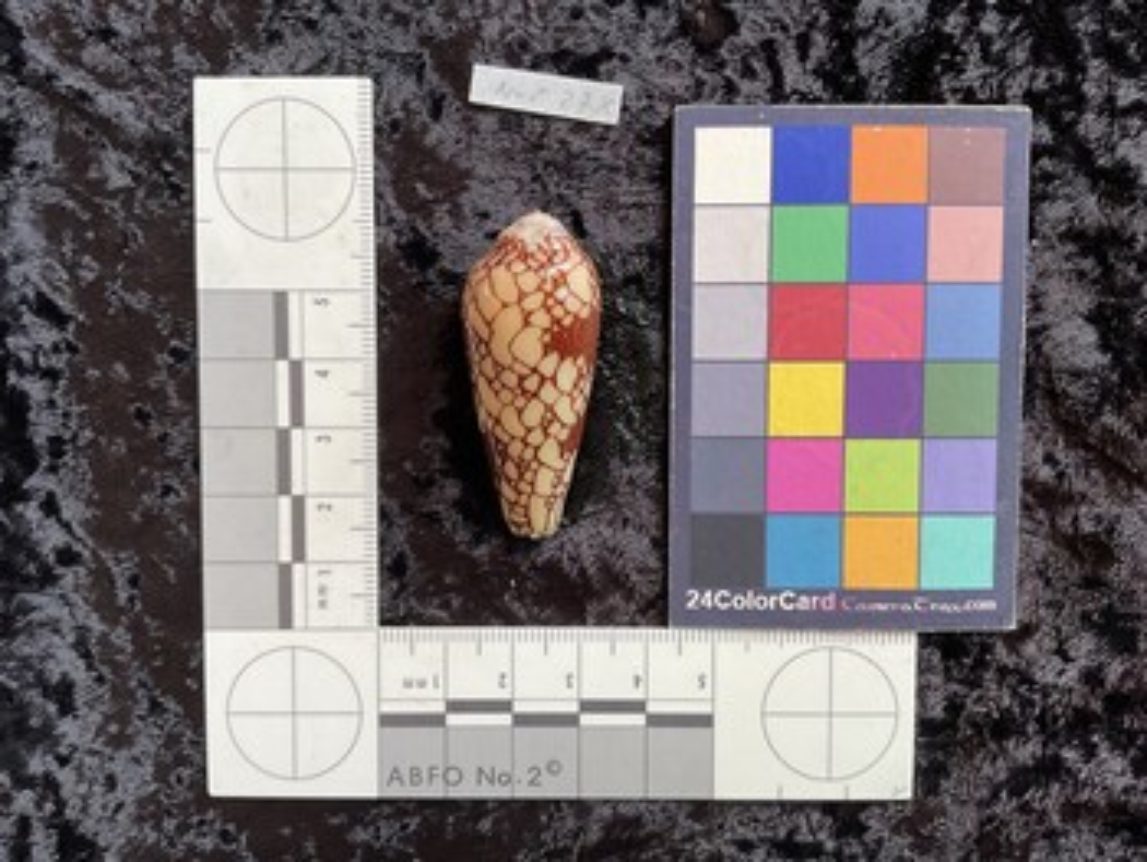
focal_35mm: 29
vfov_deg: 48.3
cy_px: 431
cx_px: 574
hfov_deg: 61.6
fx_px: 962
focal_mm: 3
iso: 40
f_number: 1.8
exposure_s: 1/120
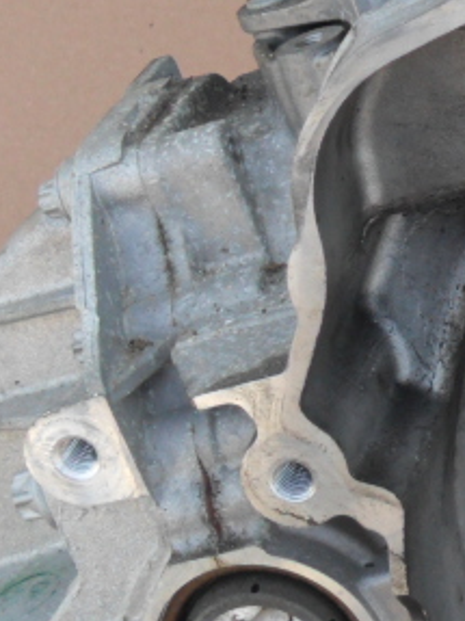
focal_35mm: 125
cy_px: 283
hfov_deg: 11.0
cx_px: 848
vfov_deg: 15.8
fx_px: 2241
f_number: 3
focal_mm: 6.3
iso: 80
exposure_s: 1/250
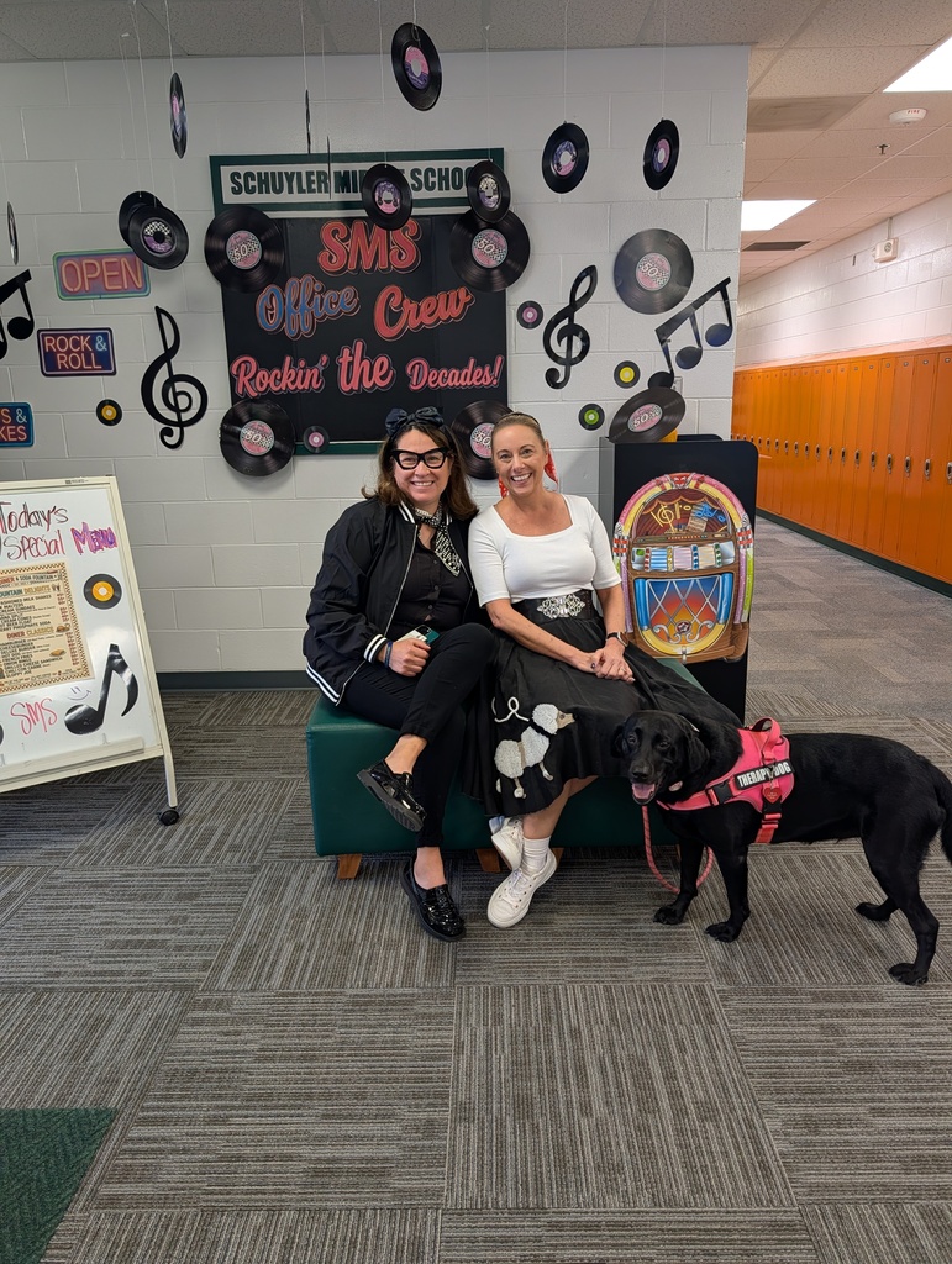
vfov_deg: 71.5
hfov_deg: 56.9
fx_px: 878
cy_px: 632
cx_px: 476
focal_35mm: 24
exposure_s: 1/64.4
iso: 140
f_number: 1.68
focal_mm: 6.9
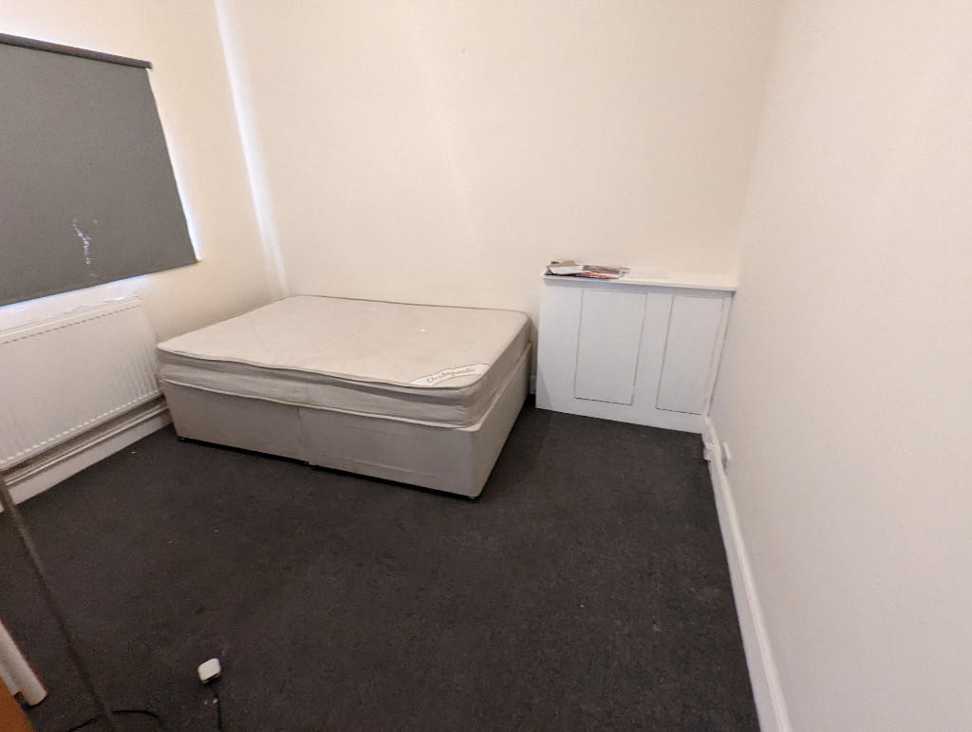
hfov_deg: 94.4
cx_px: 486
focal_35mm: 16
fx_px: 450
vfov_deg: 78.2
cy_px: 366
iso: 1221
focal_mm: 2.35
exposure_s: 1/25
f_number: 2.2
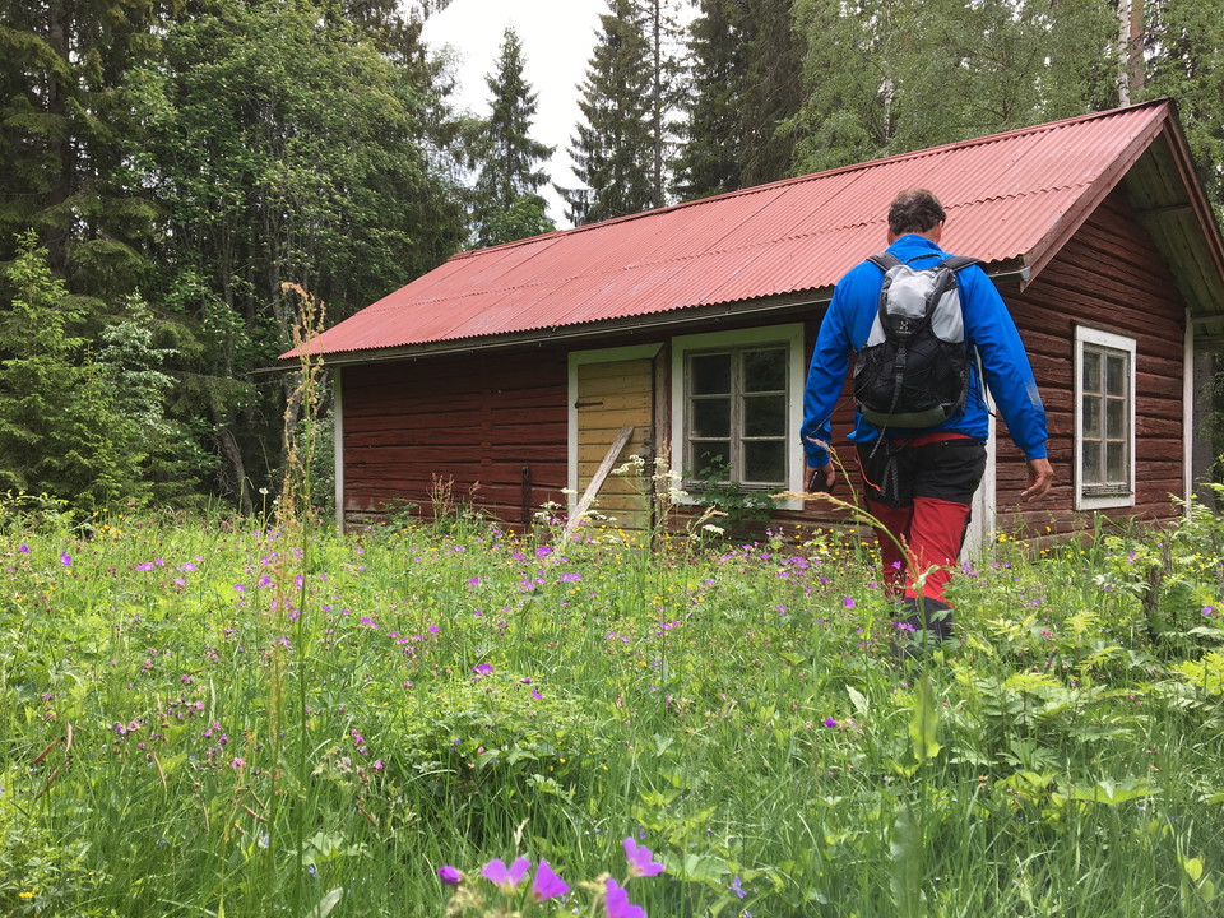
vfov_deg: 48.2
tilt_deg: +3.1
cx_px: 612
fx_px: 1025
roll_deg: -1.4
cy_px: 459
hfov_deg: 61.7
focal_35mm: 29
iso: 25
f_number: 2.2
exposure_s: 1/354
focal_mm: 4.15
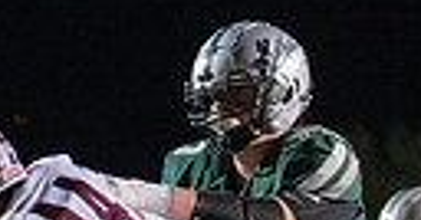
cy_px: 310
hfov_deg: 3.8
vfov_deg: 2.0
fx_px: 6238
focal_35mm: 568
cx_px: -296
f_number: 2.8
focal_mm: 94
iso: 6400
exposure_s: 1/1250
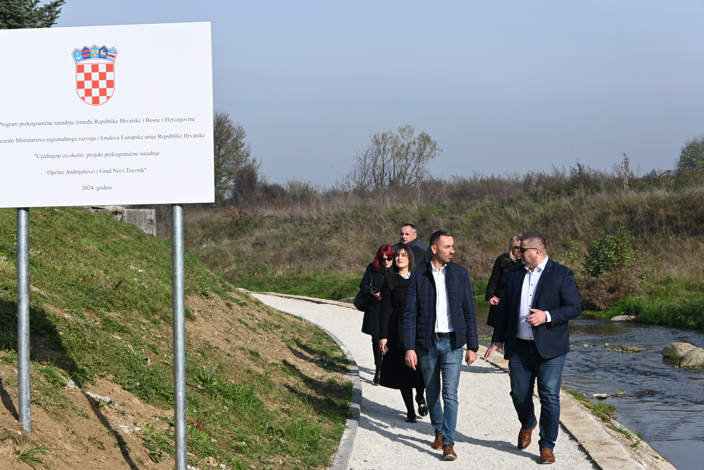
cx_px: 352
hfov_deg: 30.5
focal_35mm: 66
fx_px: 1291
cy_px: 235
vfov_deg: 20.6
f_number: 7.1
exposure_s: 1/400
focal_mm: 44
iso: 100
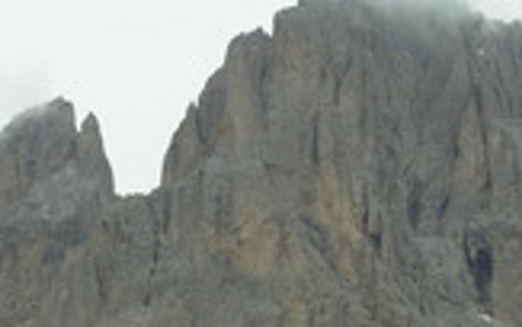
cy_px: 301
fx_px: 1409
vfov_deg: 13.1
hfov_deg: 20.9
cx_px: 163
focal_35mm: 99
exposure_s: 1/430
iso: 50
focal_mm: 6.3
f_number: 2.9
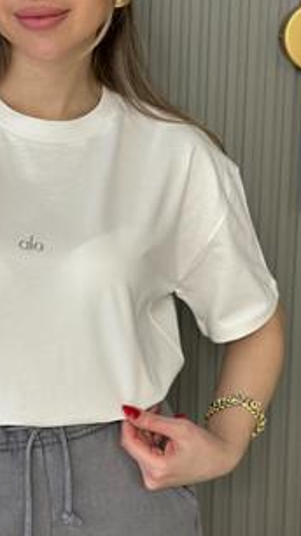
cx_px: 46
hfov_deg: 13.5
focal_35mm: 89
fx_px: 1264
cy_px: 252
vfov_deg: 23.9
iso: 400
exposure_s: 1/33
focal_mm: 6.86
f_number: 1.78
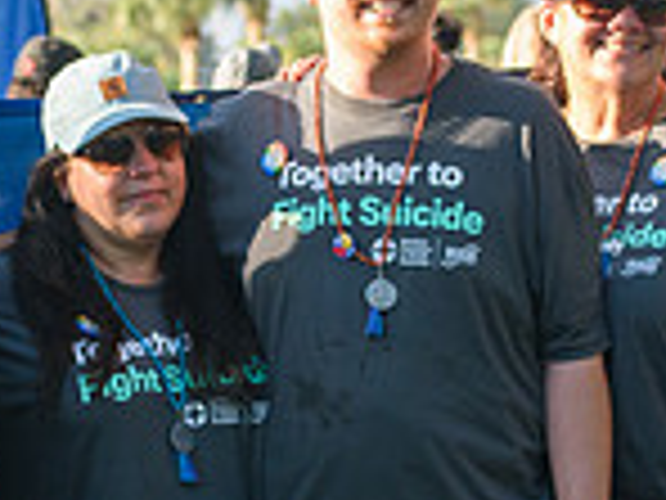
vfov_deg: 3.8
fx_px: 7600
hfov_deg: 5.0
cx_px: 189
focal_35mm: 395
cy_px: 430
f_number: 5
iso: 400
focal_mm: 70
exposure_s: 1/400
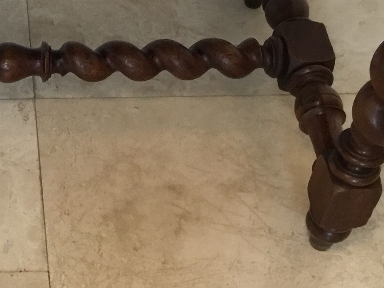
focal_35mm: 89
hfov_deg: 21.1
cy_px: 133
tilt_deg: -48.3
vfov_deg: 16.6
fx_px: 987
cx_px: -15
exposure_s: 1/33
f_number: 2.4
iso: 125
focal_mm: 3.3
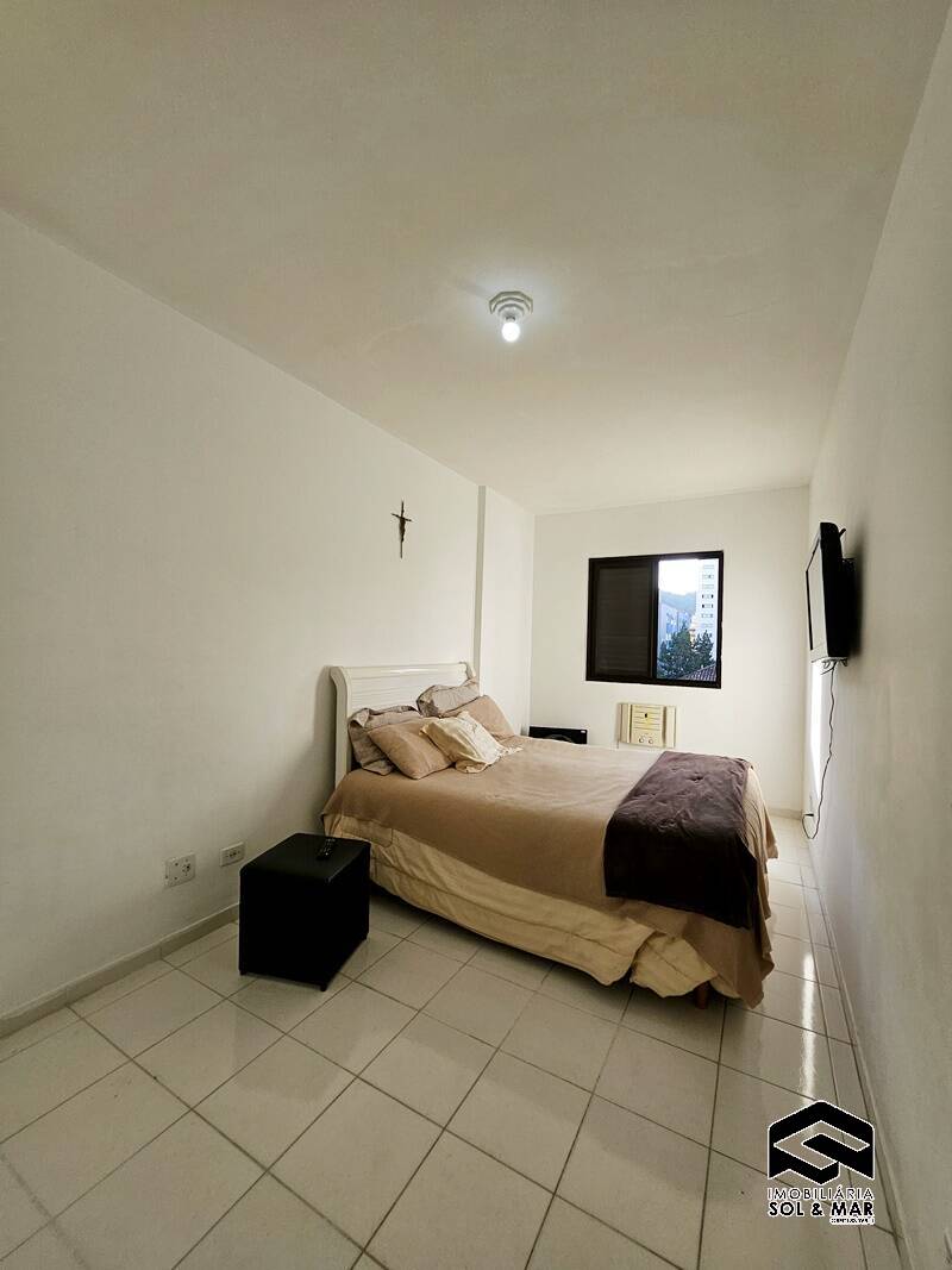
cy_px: 635
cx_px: 476
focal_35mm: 13
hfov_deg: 89.9
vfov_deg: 106.2
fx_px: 477
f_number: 2.2
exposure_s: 1/120
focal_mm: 1.7
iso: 32
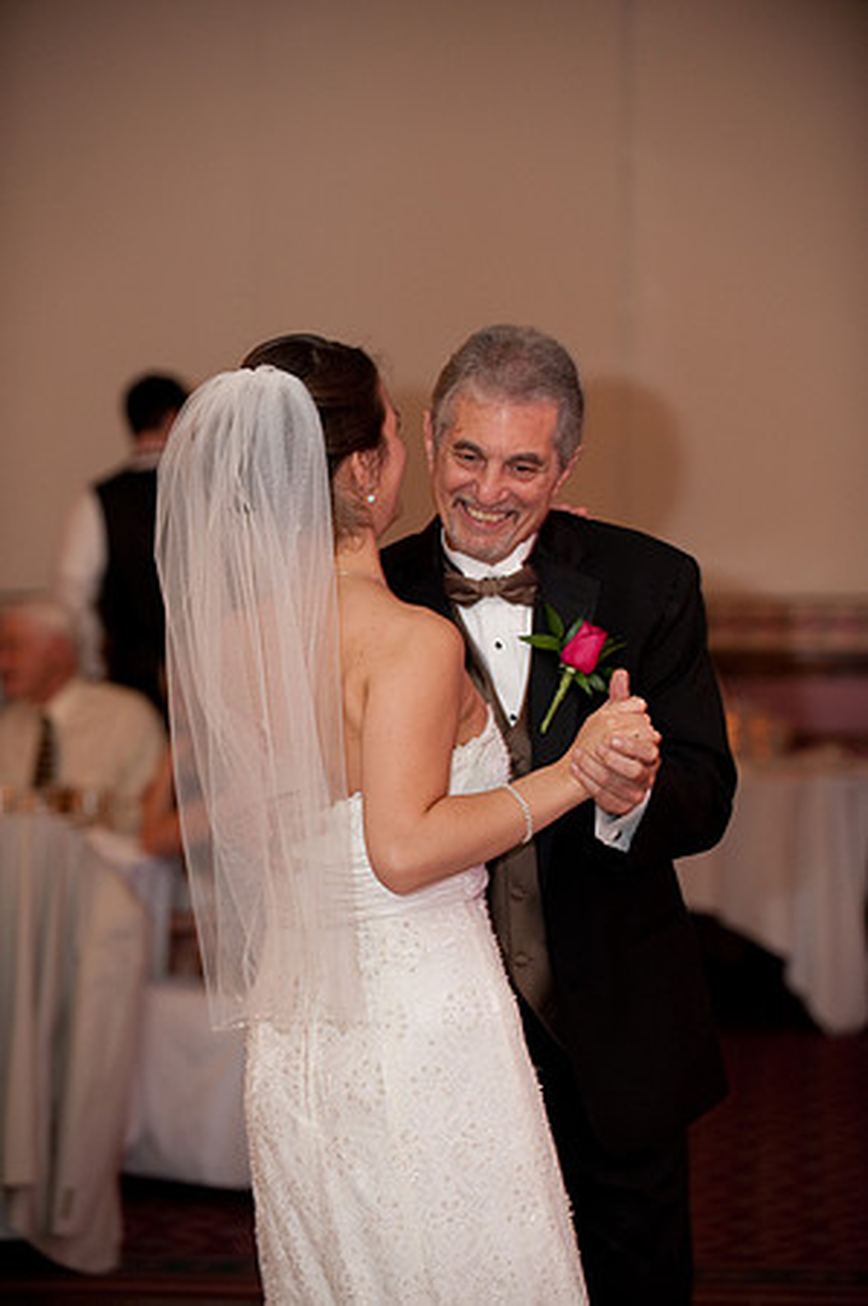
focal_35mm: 105
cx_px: 434
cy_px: 653
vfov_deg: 19.5
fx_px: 3806
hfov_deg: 13.0
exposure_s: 1/40
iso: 1250
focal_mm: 105
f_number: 3.5
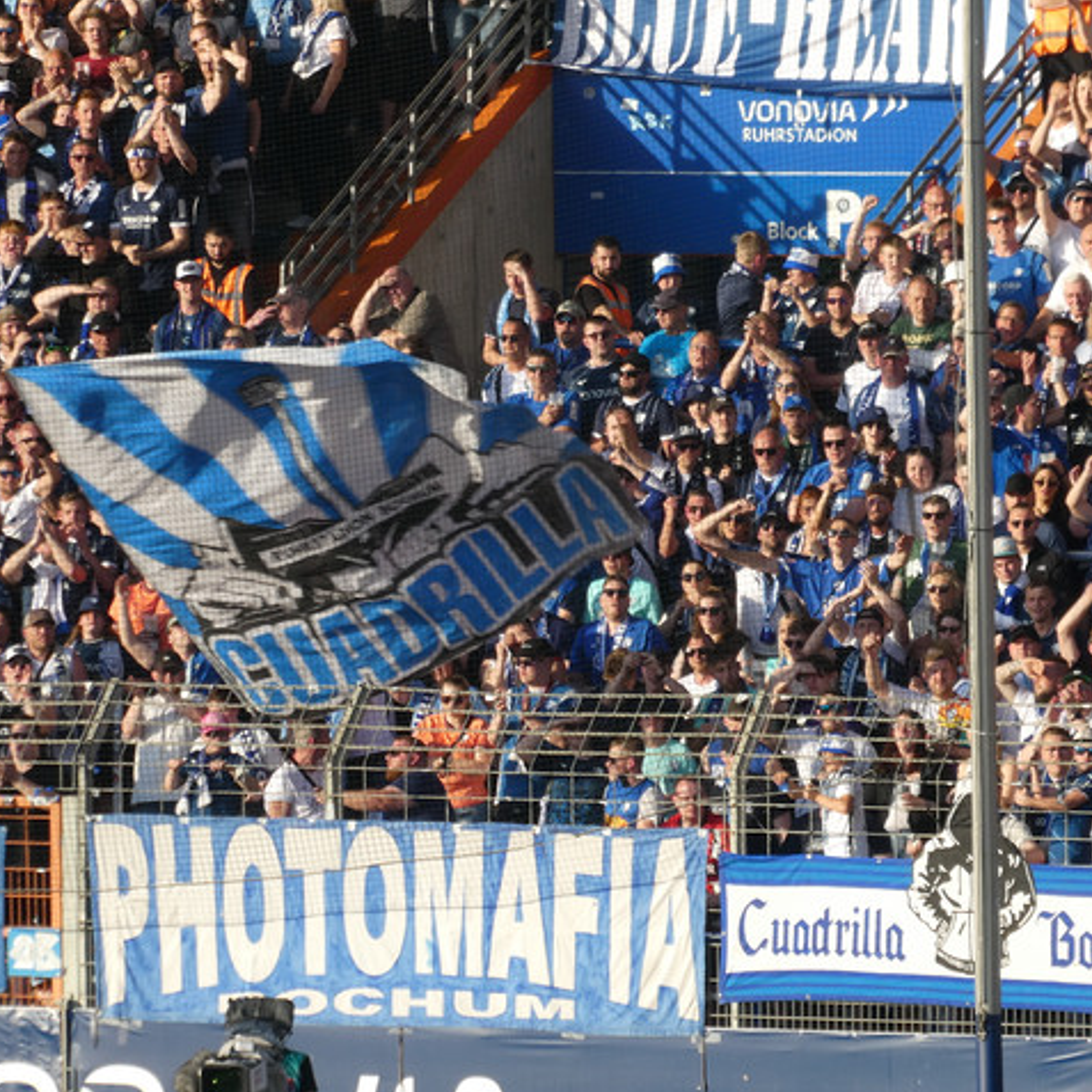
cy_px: 547
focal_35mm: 474
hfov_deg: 3.7
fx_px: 16917
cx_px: 371
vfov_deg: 3.7
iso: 80
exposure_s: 1/125
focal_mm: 71.7
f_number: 6
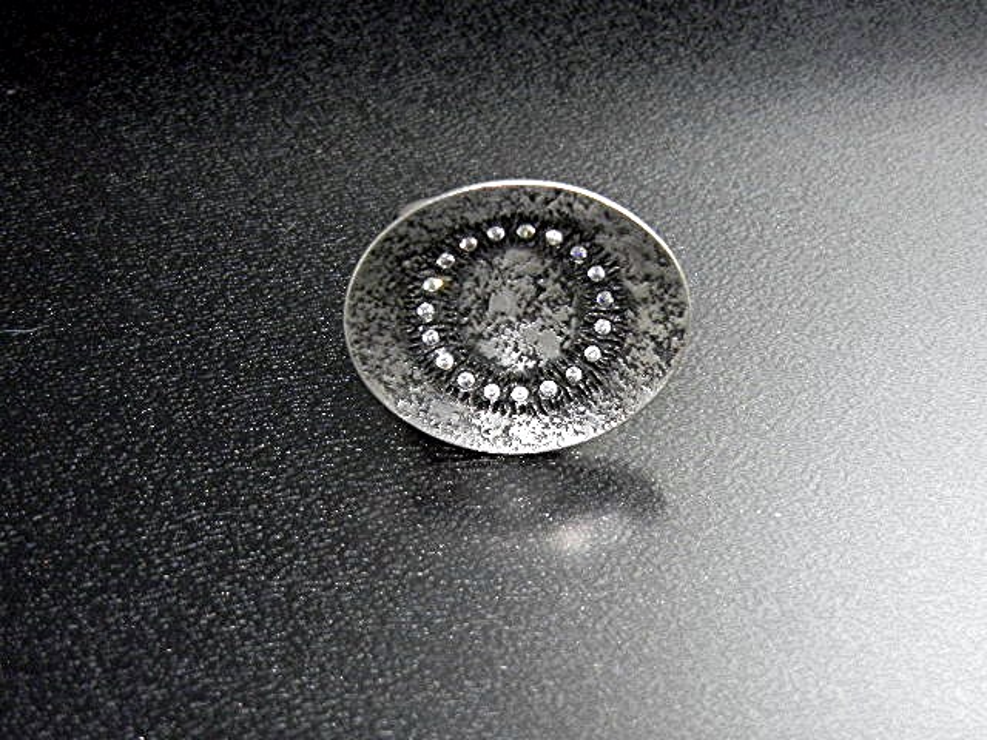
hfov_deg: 32.7
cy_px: 370
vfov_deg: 24.8
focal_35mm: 59
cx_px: 494
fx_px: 1682
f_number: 8
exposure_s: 1/30
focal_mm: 10.6
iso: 800
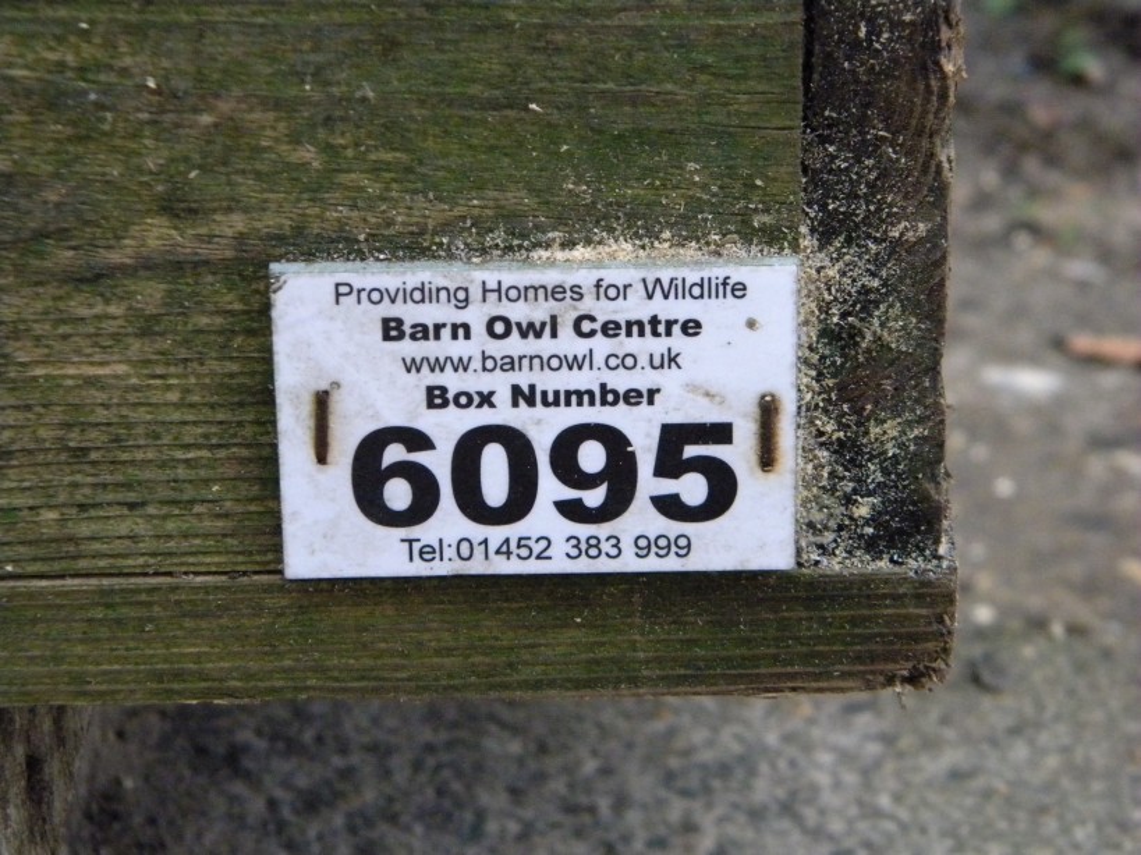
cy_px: 428
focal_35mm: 105
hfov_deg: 18.7
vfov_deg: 14.1
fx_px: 3460
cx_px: 570
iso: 800
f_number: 4.7
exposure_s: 1/132
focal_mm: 19
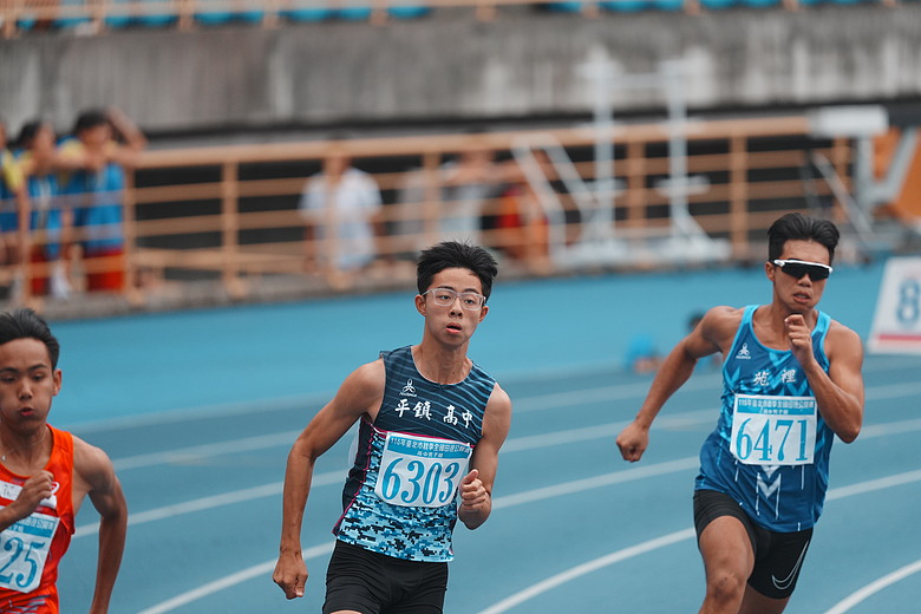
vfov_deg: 3.4
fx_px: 10233
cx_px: 460
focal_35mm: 400
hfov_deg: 5.2
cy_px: 307
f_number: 4.5
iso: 1250
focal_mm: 400
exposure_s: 1/2000
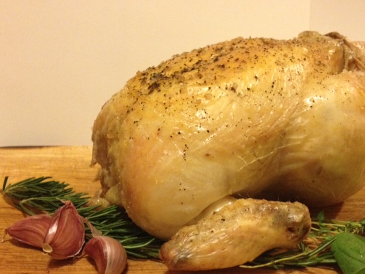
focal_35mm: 44
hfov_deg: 42.7
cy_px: 171
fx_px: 464
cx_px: 221
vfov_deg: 32.7
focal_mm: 4.28
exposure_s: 1/20
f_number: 2.4
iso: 400
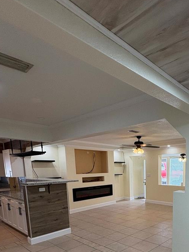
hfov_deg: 52.5
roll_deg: +0.4
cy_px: 196
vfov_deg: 64.2
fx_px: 182
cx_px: 141
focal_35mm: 25
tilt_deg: -8.9
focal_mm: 2.22
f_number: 2.2
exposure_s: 1/120
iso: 125
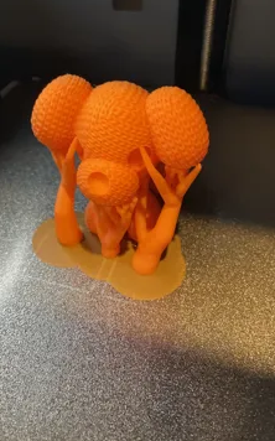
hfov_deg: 40.5
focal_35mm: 31
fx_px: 372
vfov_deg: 61.2
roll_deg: +0.8
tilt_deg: -43.7
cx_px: 119
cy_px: 203
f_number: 1.6
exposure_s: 1/30
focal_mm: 4.2
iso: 500
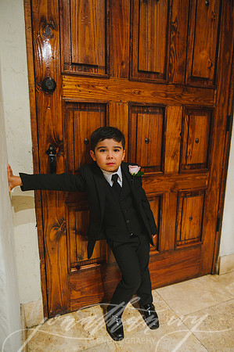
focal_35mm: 24
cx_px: 117
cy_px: 176
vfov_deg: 73.8
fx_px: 235
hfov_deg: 53.0
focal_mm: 24
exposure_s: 1/200
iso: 2500
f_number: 2.8
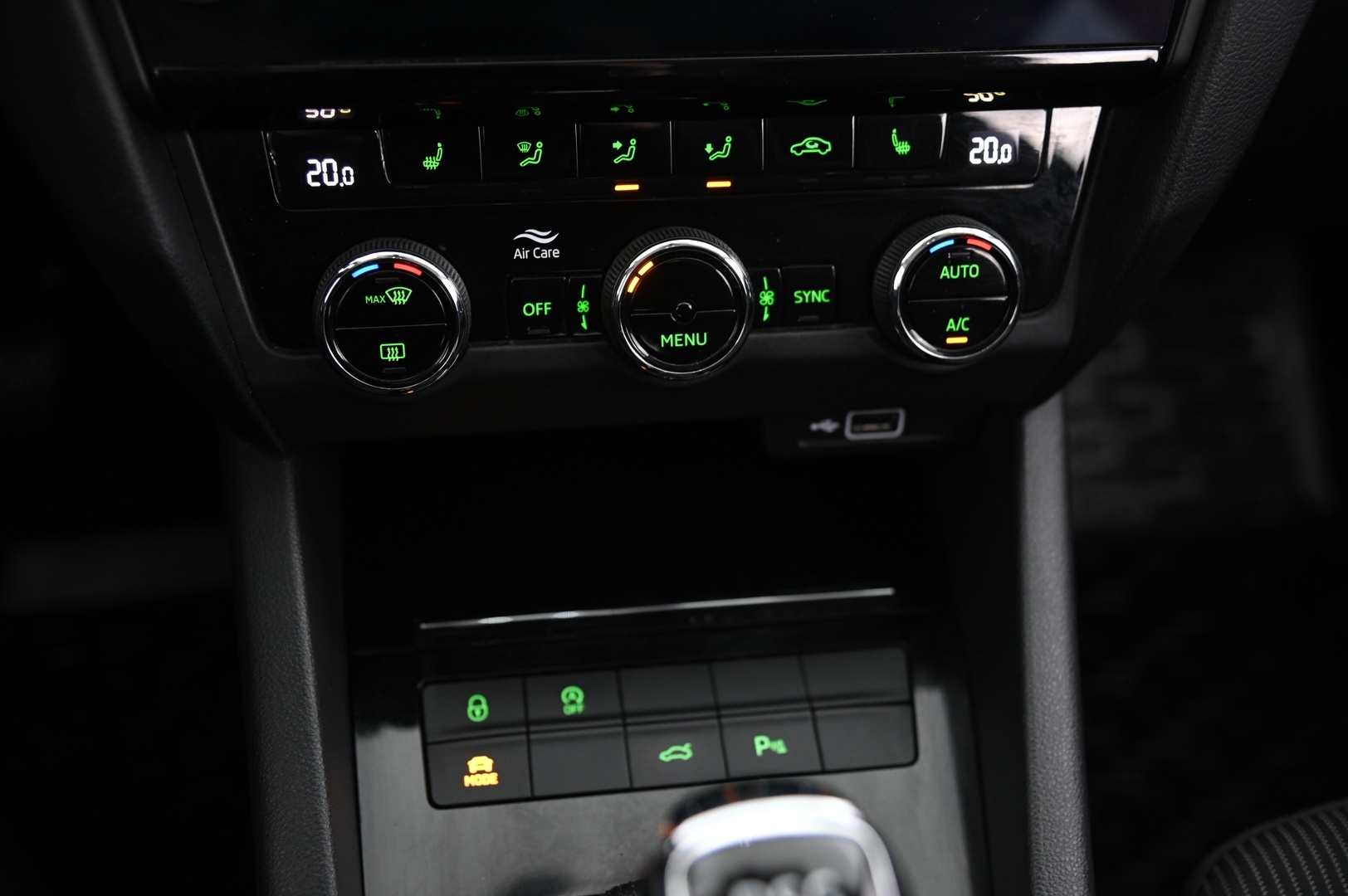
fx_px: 1497
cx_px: 674
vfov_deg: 33.3
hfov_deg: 48.5
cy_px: 448
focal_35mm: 40
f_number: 4
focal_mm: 40
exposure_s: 1/13
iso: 2000
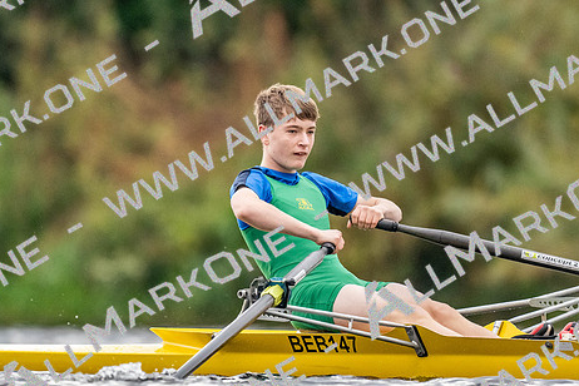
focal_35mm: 1129
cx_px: 257
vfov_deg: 1.2
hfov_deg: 1.8
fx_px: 18157
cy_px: 222
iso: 3200
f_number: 4
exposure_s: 1/2500
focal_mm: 600
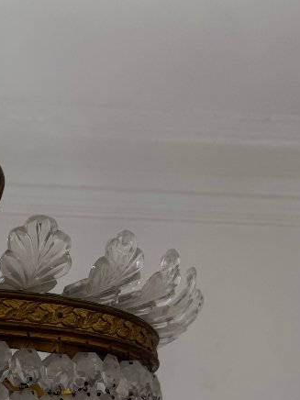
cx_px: -96
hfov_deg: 20.3
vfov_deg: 26.0
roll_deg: -0.3
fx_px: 763
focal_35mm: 66
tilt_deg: +0.7
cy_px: 491
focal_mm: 6.76
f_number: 1.78
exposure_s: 1/121
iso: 100
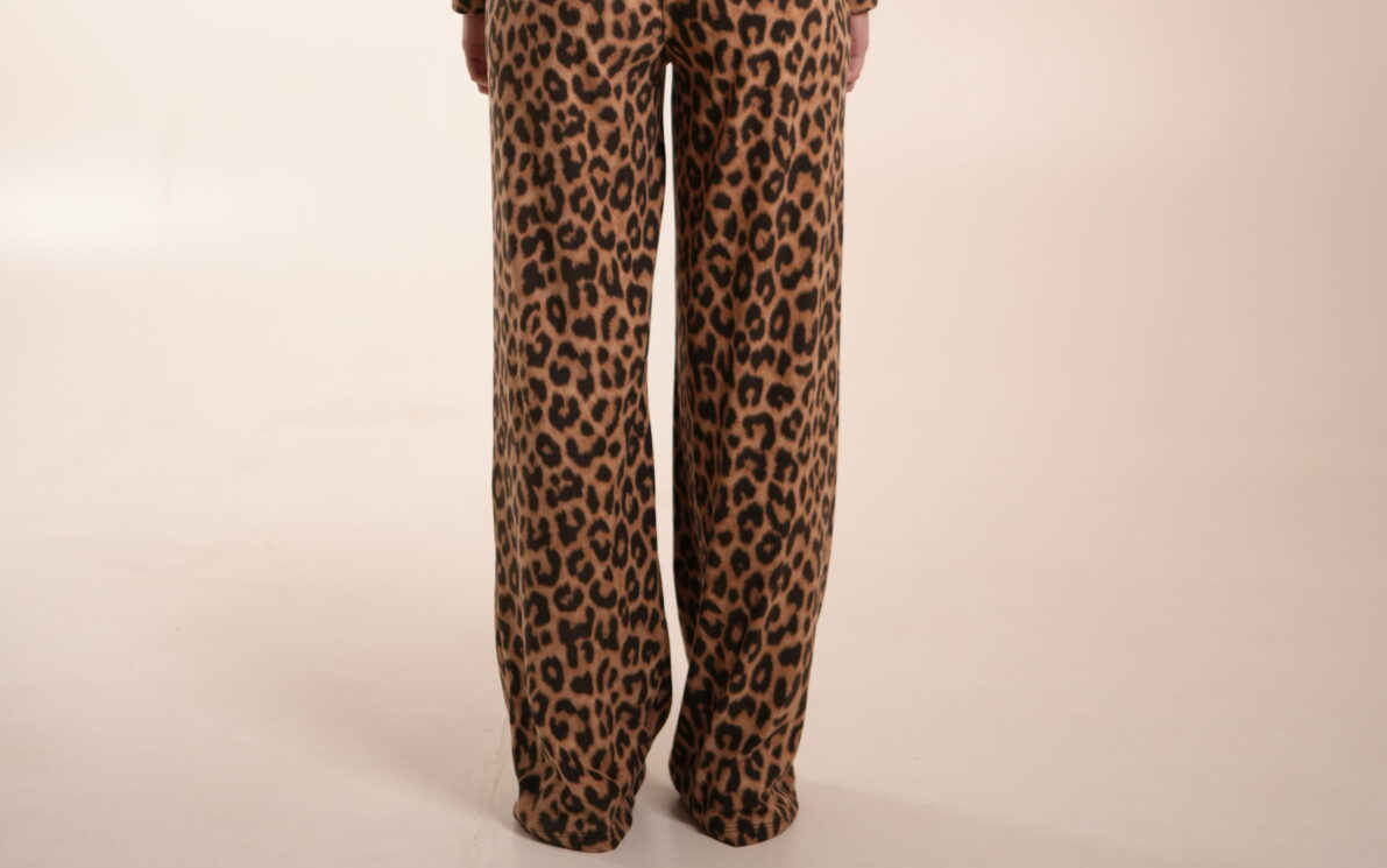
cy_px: -107
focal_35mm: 77
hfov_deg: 26.8
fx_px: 2911
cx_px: 698
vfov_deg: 16.4
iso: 400
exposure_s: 1/125
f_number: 2.8
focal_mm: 50
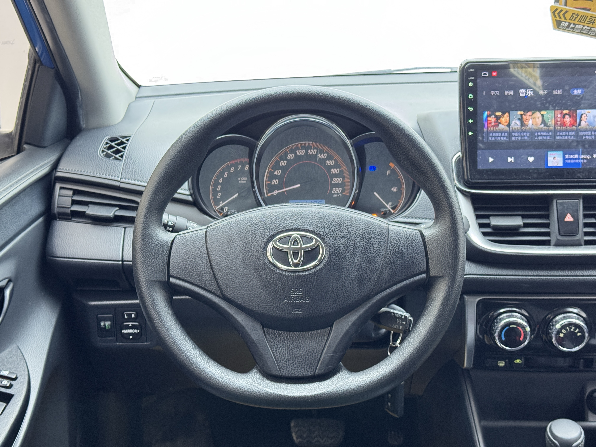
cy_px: 224
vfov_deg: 30.3
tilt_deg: -17.1
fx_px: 826
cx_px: 298
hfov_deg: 39.7
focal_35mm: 48
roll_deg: +0.6
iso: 250
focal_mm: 6.76
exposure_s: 1/33
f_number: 1.78
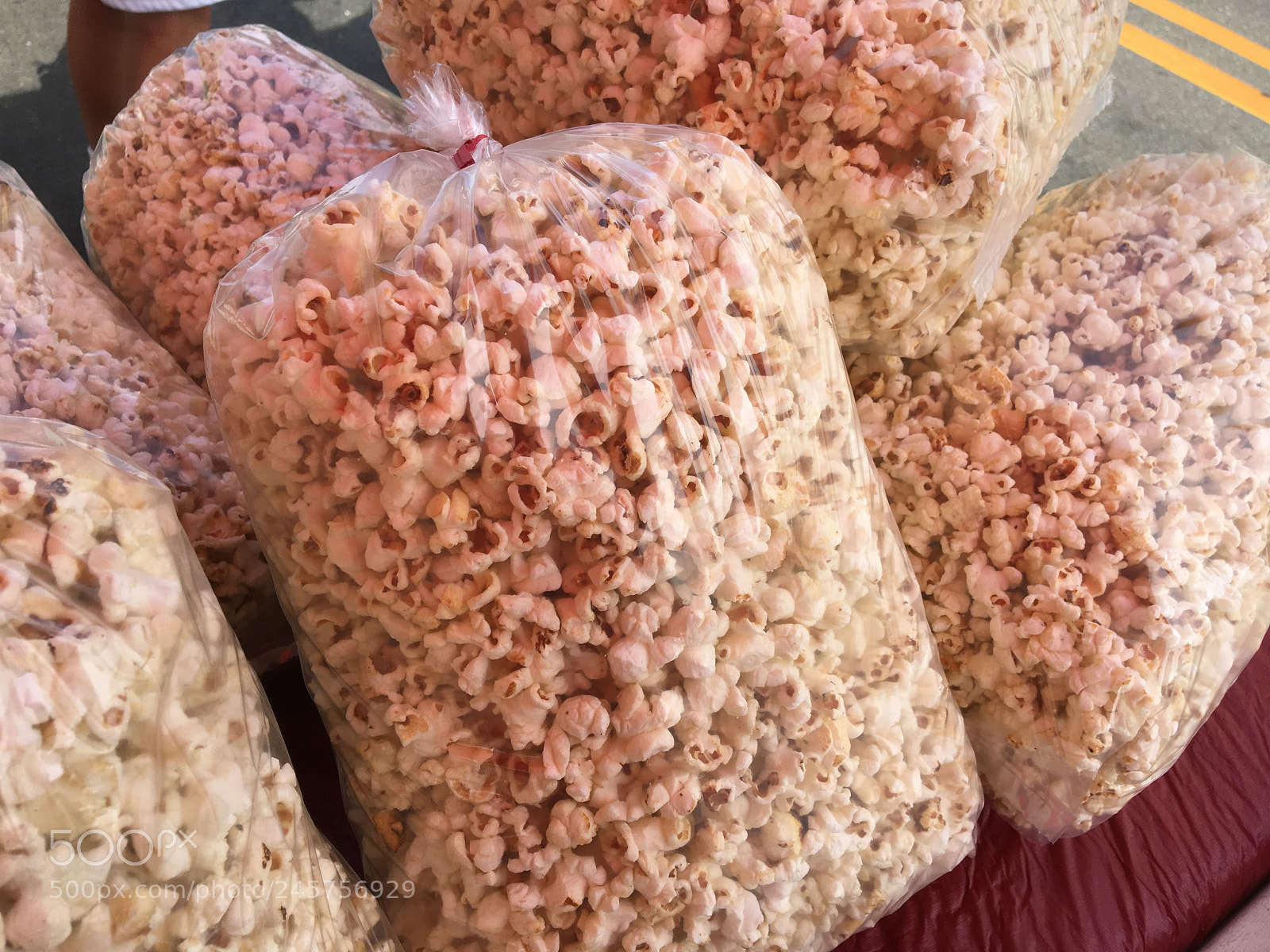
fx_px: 1064
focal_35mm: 29
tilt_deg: -47.2
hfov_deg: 61.7
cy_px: 476
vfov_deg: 48.2
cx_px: 635
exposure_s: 1/635
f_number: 2.2
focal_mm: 4.15
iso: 25
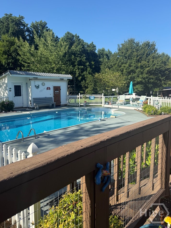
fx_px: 171
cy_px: 108
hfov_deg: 53.0
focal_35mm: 26
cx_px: 80
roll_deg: -2.0
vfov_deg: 67.3
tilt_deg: -5.5
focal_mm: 6.76
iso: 80
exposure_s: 1/2525
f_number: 1.78
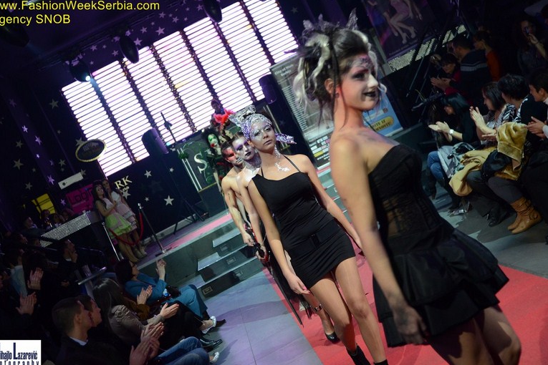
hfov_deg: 45.4
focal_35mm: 43
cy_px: 185
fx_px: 655
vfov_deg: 31.2
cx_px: 269
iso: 1250
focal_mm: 28
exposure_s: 1/125
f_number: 2.8
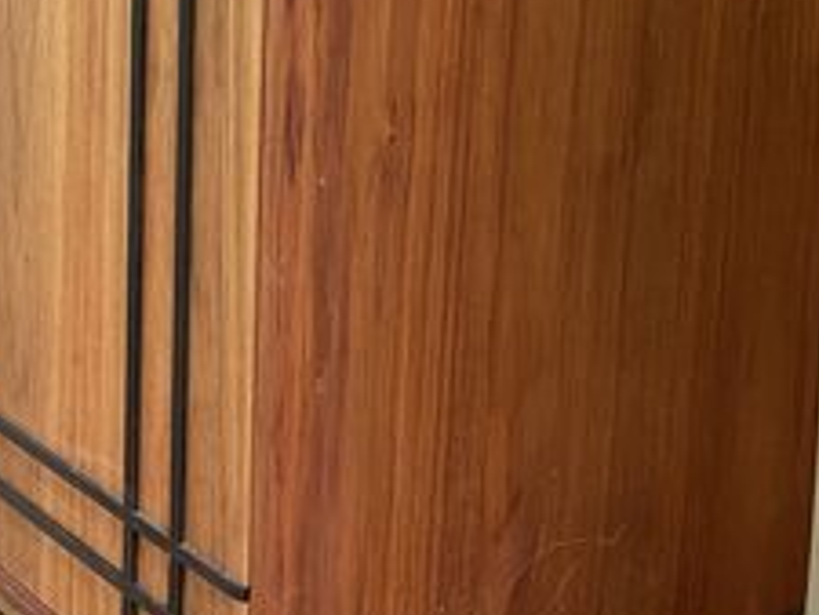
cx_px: -113
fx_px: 1752
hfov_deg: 24.3
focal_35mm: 74
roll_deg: +0.1
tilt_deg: -5.7
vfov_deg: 18.9
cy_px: -116
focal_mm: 4.2
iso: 160
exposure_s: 1/50
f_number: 1.6
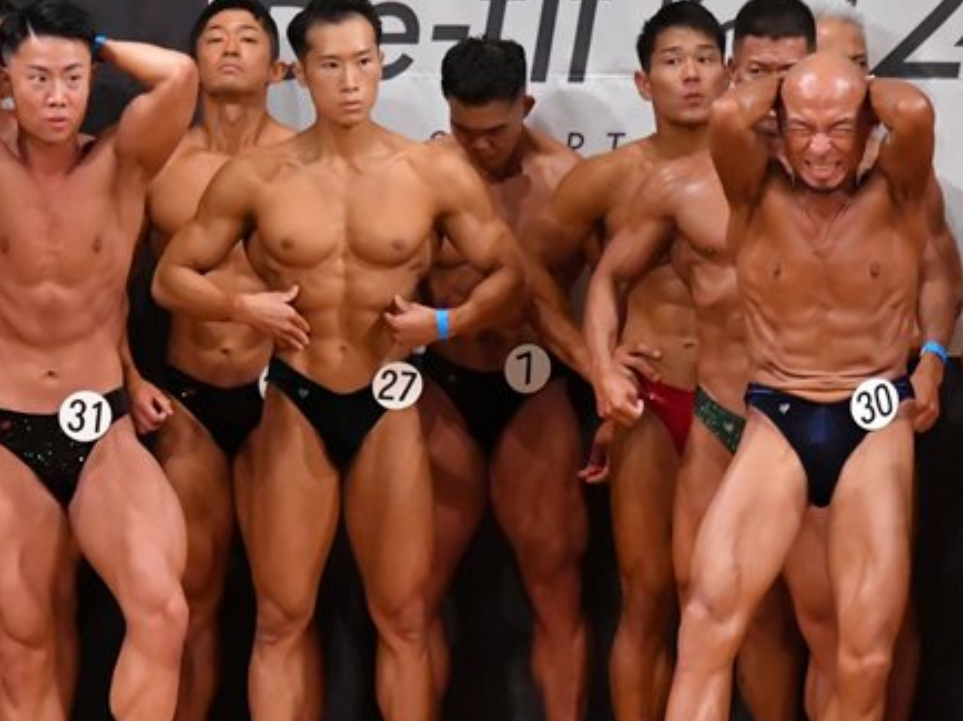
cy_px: 457
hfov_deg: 4.5
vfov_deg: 3.4
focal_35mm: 438
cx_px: 376
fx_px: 12178
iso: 9000
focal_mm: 170
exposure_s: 1/400
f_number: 5.6
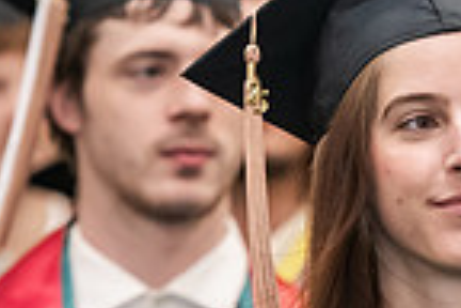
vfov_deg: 1.9
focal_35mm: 724
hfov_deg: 2.8
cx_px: 448
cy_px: 329
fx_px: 9270
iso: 2500
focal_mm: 180
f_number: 3.2
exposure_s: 1/200
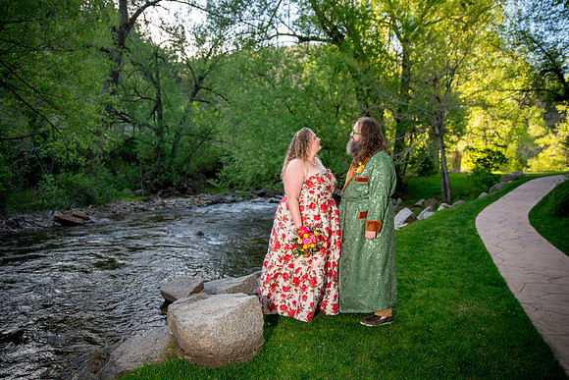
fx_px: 411
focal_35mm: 26
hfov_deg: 69.3
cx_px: 276
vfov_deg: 49.6
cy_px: 185
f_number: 2.8
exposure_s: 1/200
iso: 160
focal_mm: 24
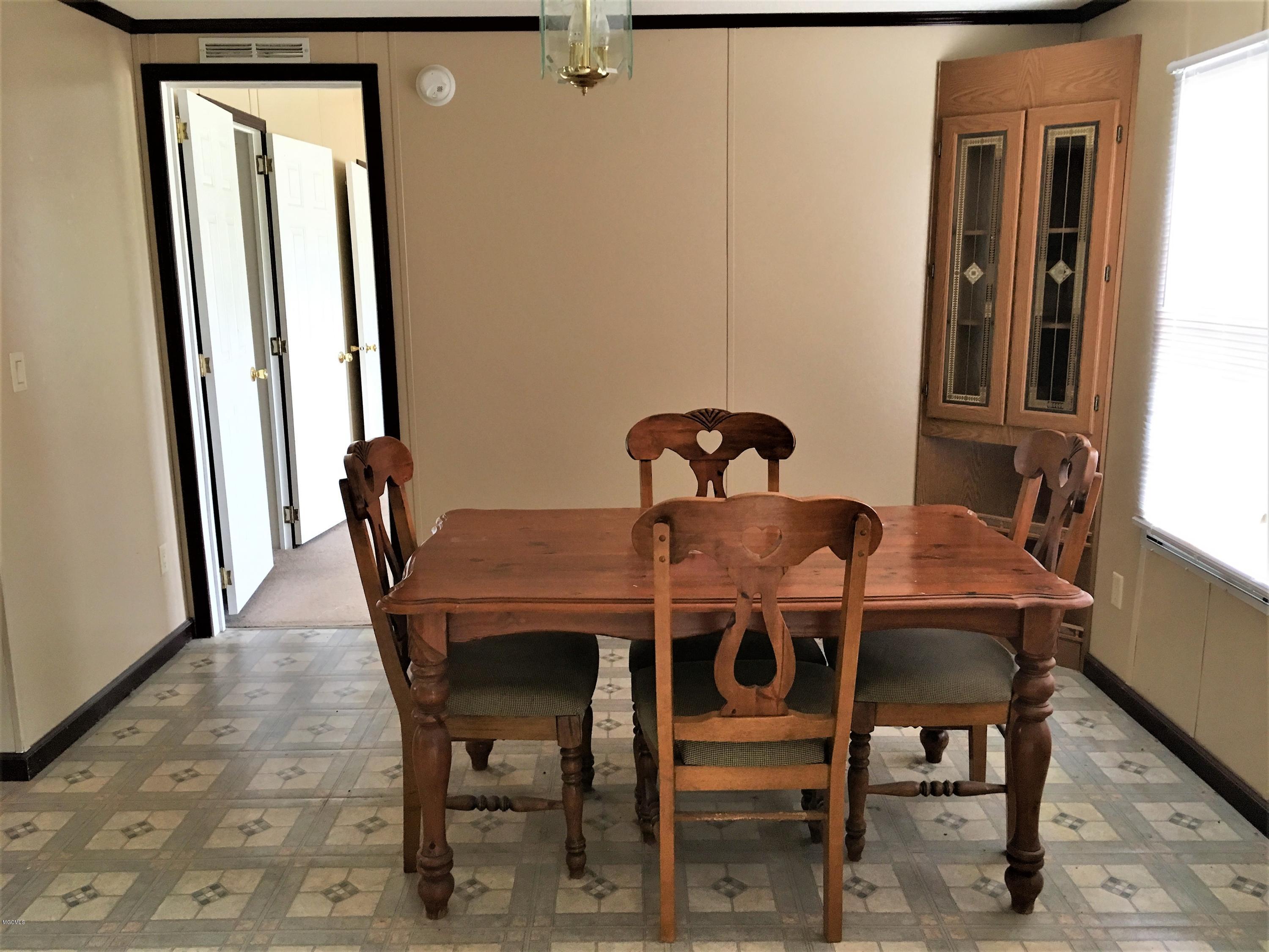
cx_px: 634
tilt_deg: -11.9
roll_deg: +0.7
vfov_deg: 48.2
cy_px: 476
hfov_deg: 61.7
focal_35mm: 29
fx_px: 1063
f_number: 2.2
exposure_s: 1/30
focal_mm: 4.15
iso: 100
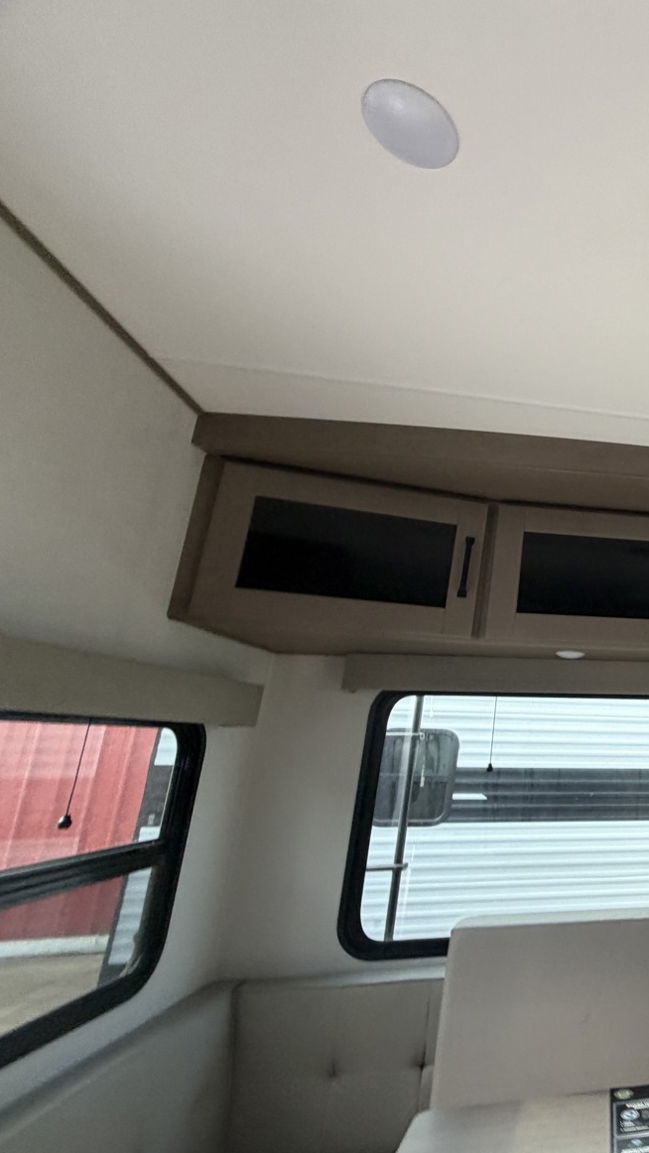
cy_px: 584
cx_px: 757
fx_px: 642
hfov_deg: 40.1
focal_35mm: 21
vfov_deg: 83.8
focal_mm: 2.22
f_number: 2.2
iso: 125
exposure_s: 1/121
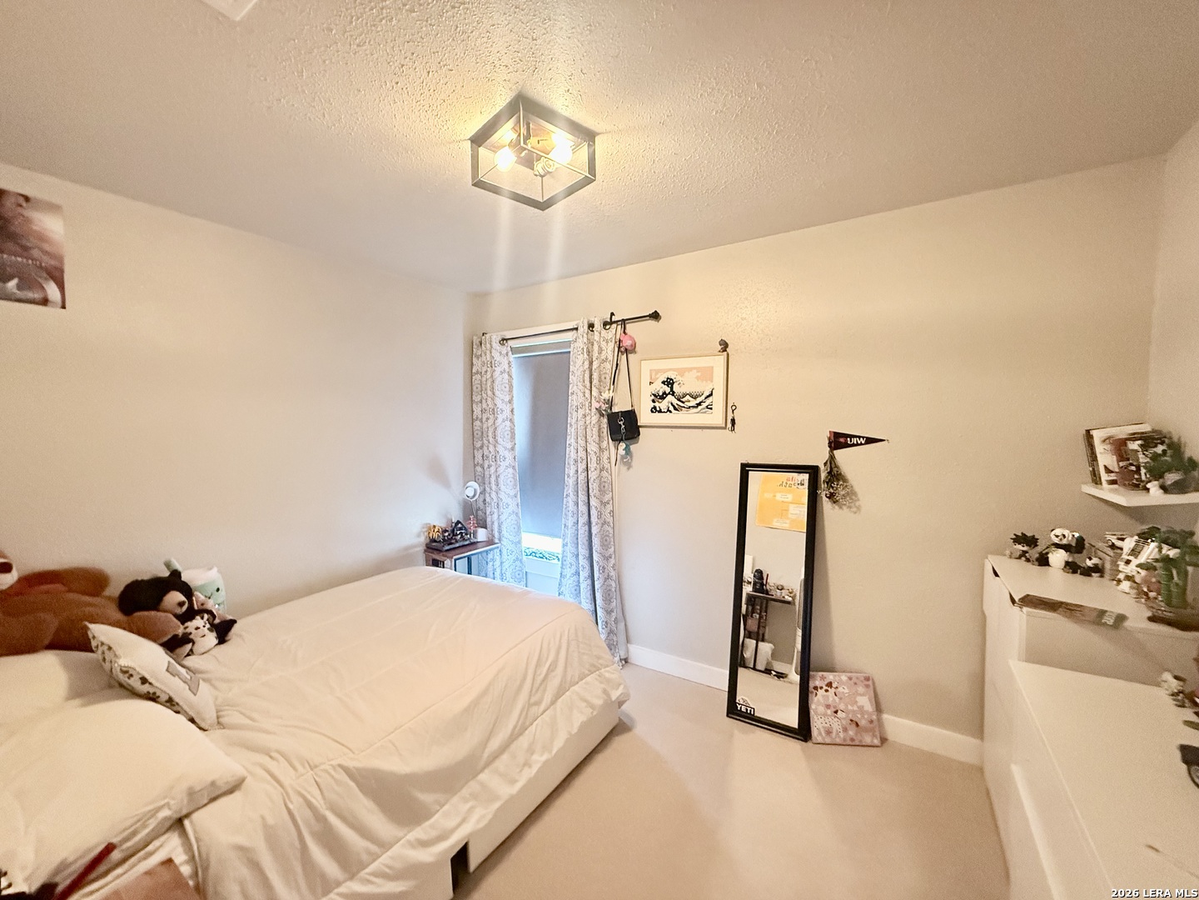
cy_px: 450
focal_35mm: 14
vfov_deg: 85.7
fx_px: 485
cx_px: 600
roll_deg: -0.5
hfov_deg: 102.1
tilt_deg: -2.6
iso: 800
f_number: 2.2
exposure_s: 1/60
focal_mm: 2.22
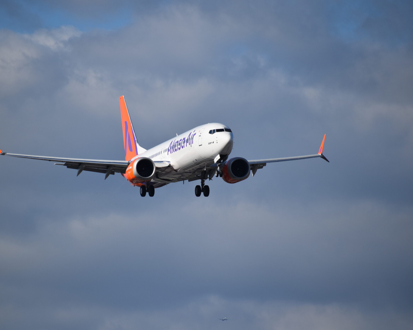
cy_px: 165
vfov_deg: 3.7
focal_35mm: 423
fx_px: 5170
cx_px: 180
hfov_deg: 4.6
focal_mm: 250
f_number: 6
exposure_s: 1/2000
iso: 250
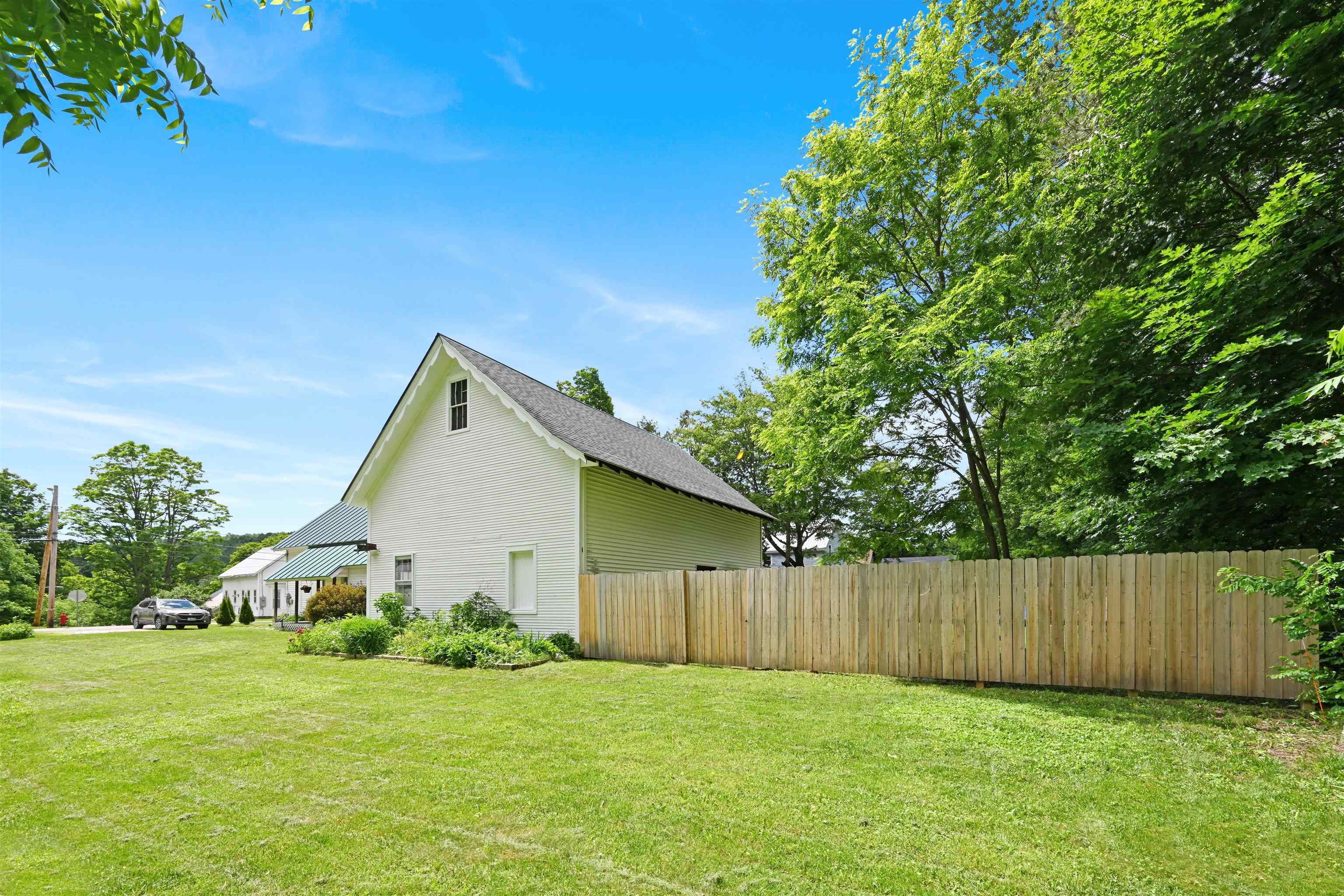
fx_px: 523
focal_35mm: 14
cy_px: 448
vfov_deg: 81.2
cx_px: 672
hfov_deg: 104.3
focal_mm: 14
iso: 100
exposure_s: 1/25
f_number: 14
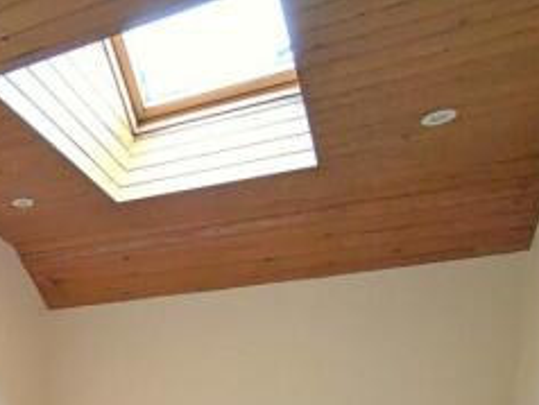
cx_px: -11
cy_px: 492
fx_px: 608
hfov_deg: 41.1
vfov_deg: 30.9
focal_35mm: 39
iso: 223
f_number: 2.2
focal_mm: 2.35
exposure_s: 1/33.8
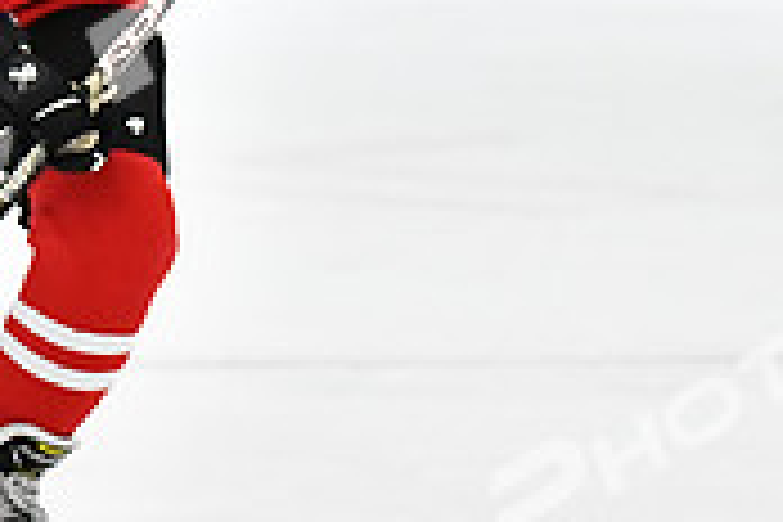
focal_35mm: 626
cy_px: 169
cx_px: -171
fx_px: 13607
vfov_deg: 2.2
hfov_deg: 3.3
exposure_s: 1/1250
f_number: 2.8
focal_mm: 125
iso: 5000
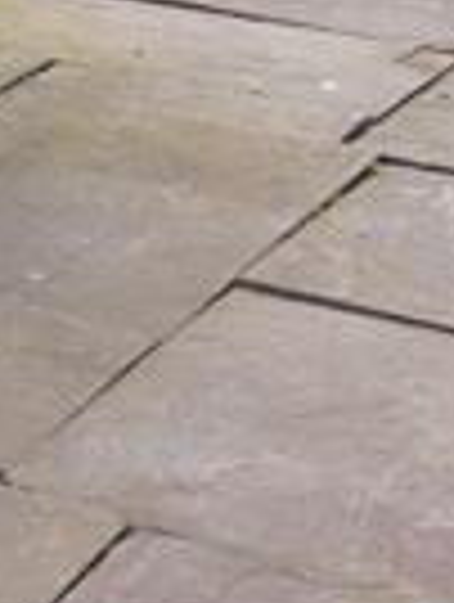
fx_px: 2301
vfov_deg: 13.0
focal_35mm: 132
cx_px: -1025
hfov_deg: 8.7
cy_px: -603
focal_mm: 11.8
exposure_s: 1/100
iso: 250
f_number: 5.6
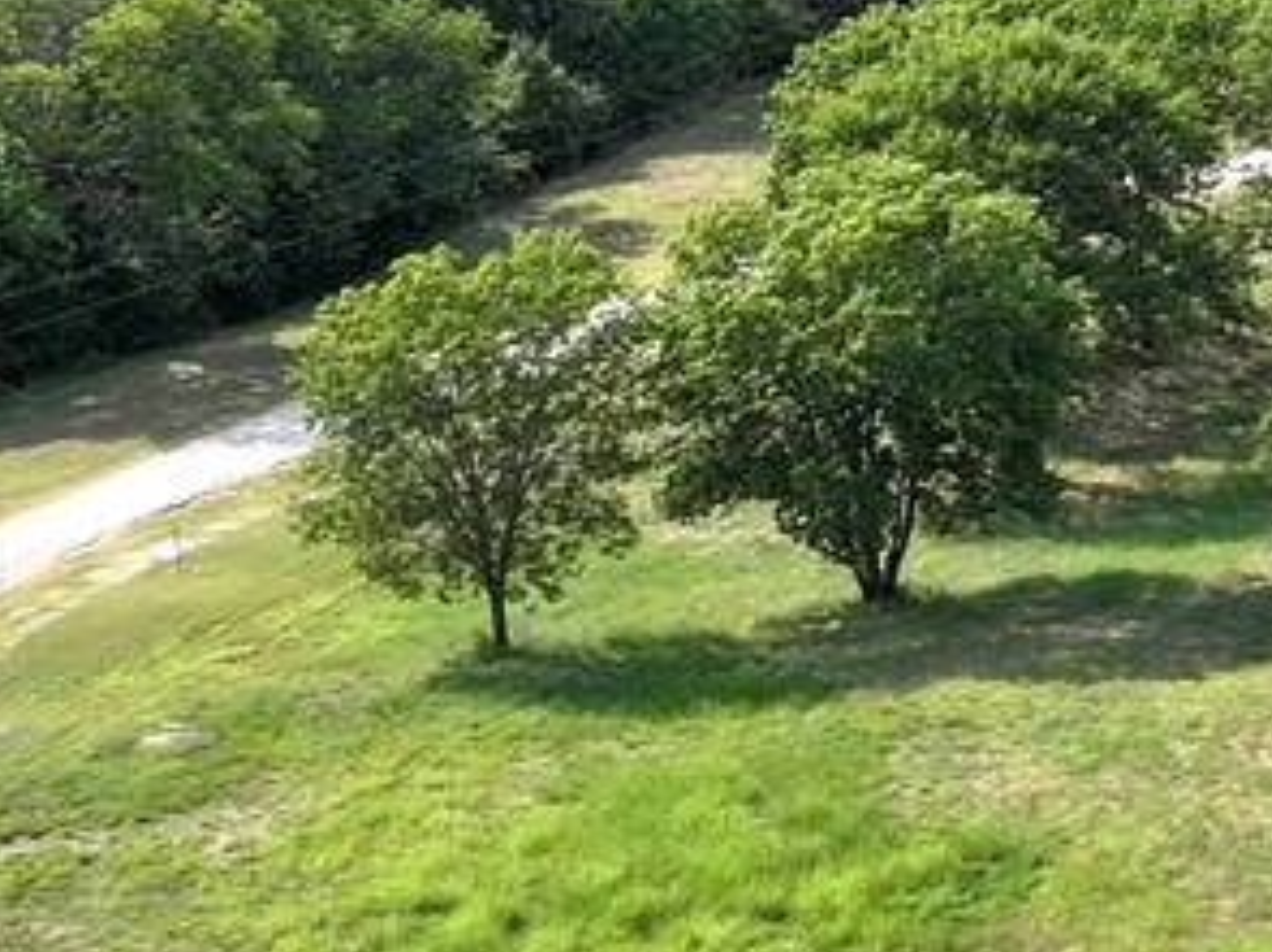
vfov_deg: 9.5
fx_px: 5730
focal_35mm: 156
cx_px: 3238
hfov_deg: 10.5
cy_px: 86
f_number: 2.8
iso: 200
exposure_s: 1/2500
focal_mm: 12.29
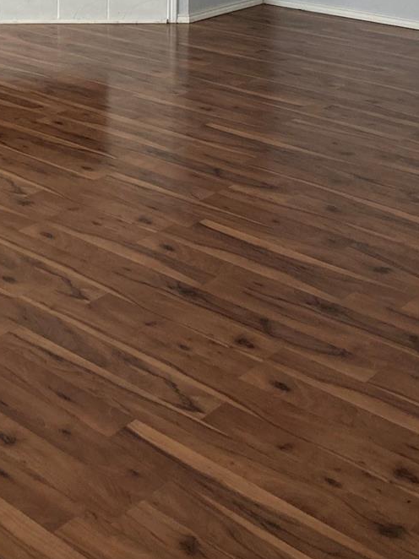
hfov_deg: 22.3
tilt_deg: -12.2
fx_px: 1050
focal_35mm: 65
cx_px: 84
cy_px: -17
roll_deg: -1.1
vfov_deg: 27.8
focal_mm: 3.99
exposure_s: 1/60
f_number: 1.8
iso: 100
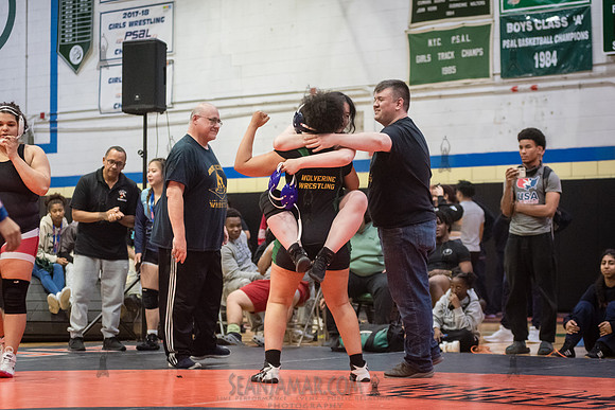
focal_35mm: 87
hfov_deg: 23.3
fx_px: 1490
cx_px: 330
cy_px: 193
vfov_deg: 15.7
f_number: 3.5
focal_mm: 80
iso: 8000
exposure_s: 1/400
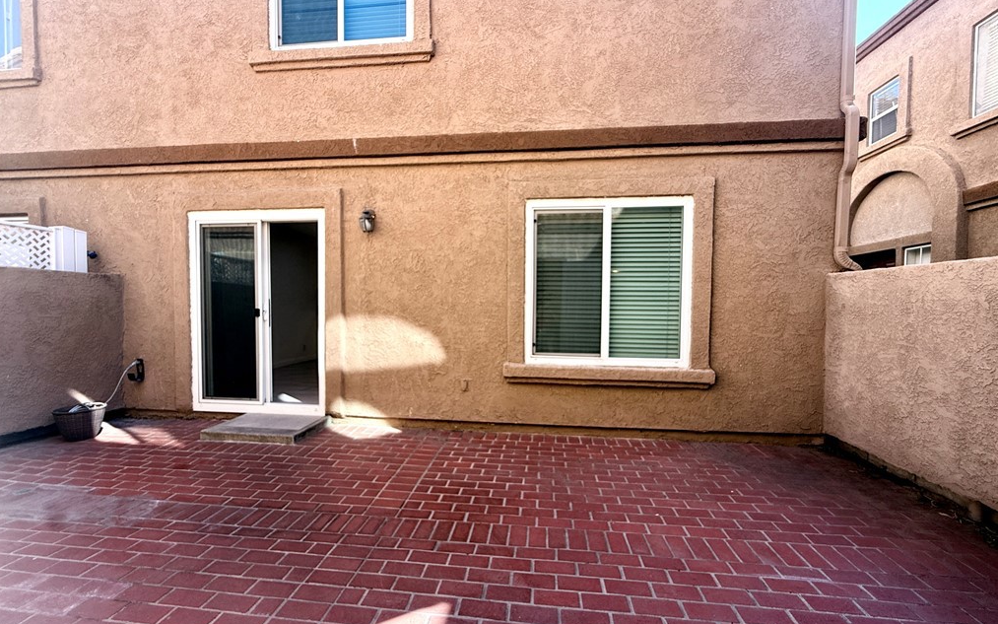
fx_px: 408
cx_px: 495
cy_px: 321
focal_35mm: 15
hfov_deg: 101.5
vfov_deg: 74.8
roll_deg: -1.3
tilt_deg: -1.4
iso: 50
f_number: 2.2
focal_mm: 2.22
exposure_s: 1/148
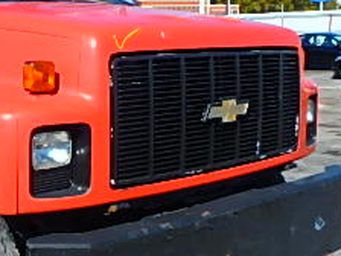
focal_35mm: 60
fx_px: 591
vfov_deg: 24.4
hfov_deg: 30.1
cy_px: 133
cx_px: 6
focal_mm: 3.7
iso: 125
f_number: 6
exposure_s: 1/400
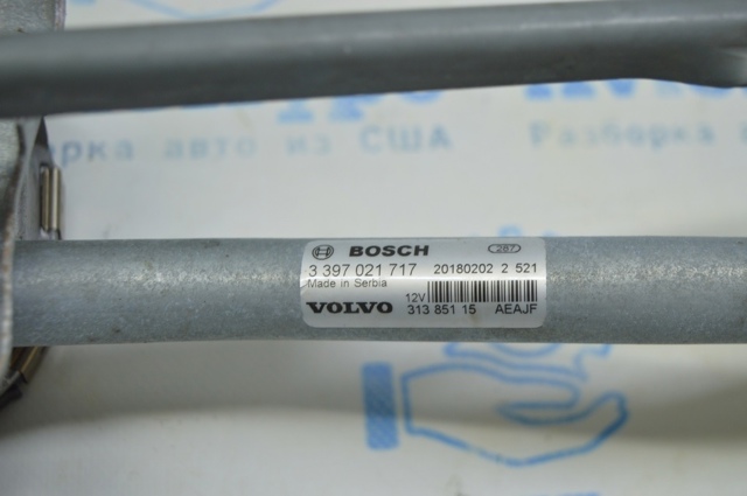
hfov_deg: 37.9
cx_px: 374
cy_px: 248
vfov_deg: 25.7
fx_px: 1088
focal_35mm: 52
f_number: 4.5
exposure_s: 1/50
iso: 400
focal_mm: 35
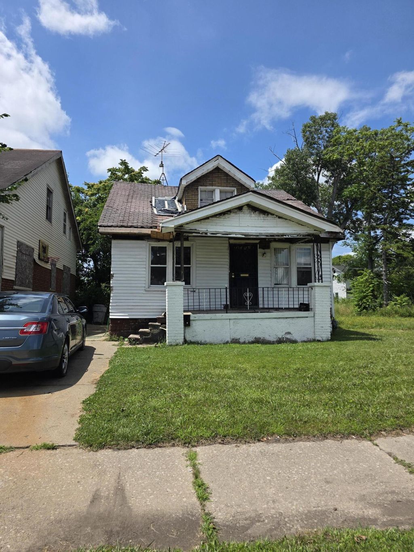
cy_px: 276
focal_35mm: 23
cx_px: 207
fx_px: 367
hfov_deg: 58.9
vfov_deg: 73.9
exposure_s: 1/7626
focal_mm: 6.3
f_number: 1.7
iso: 80
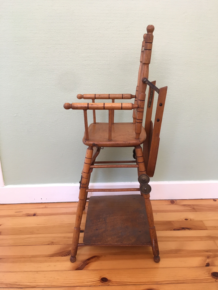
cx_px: 109
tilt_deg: -21.0
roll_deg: -0.1
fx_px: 244
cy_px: 145
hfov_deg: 48.2
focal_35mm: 29
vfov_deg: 61.7
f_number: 2.2
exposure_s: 1/33
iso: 100
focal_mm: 4.15
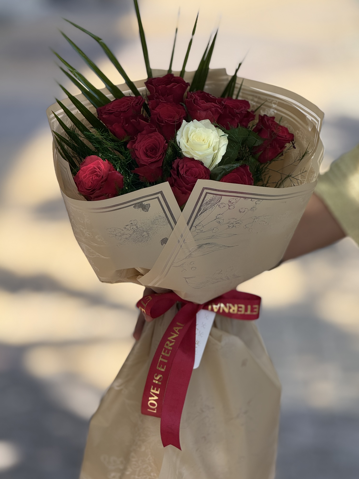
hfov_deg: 12.2
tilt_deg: -13.4
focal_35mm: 121
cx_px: 179
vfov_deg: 16.3
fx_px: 1673
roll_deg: -0.1
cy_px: 240
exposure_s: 1/477
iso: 64
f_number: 2.8
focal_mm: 15.66
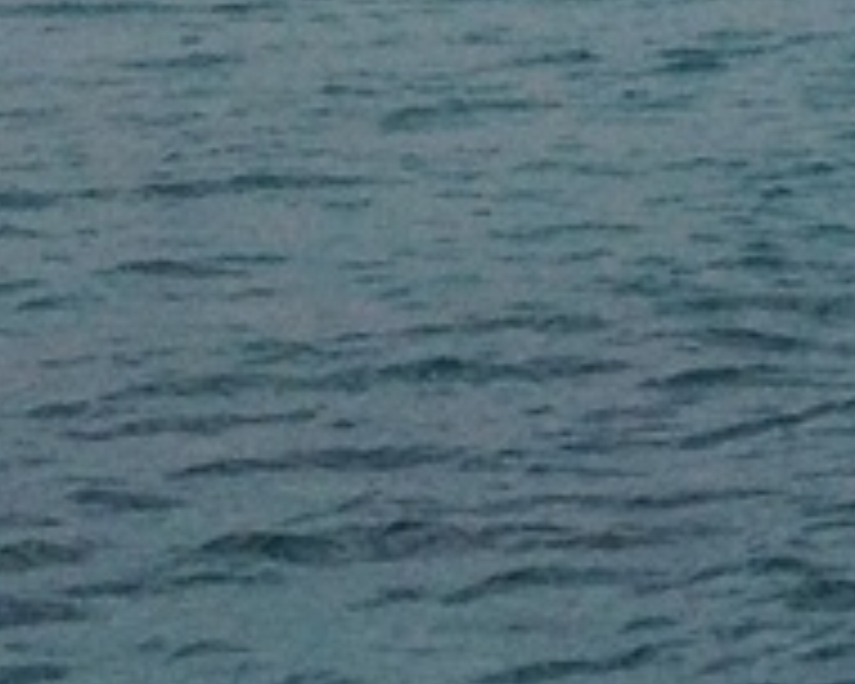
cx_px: 1552
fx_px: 7288
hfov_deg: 6.6
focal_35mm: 288
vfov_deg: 5.1
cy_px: -1408
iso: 64
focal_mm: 4.28
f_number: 2.4
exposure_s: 1/2907
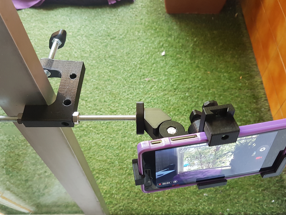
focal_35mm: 28
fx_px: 231
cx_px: 146
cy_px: 109
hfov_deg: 63.4
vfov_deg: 49.7
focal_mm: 4.2
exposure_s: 1/25
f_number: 1.7
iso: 160
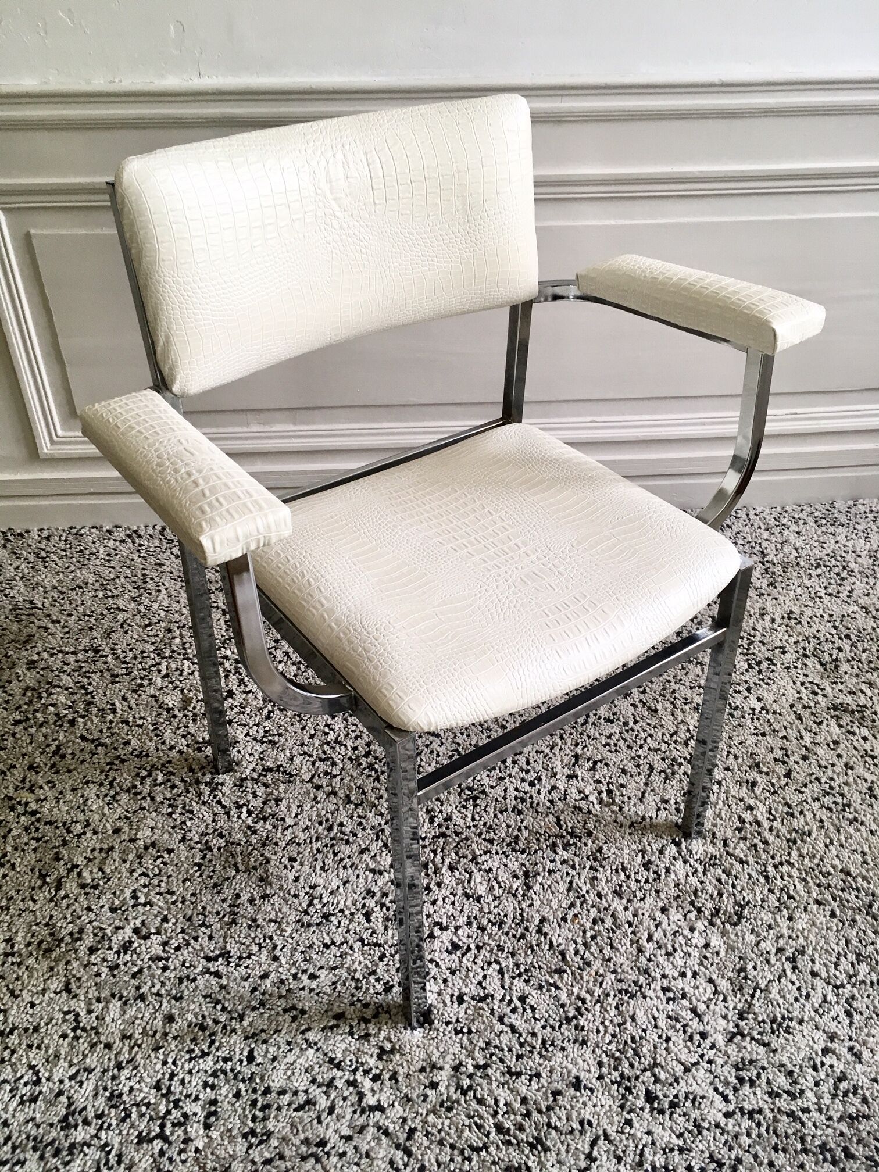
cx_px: 440
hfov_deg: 48.2
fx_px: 982
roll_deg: -1.2
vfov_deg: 61.7
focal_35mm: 29
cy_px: 586
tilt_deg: -39.0
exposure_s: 1/33
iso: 40
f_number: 2.2
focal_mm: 4.15
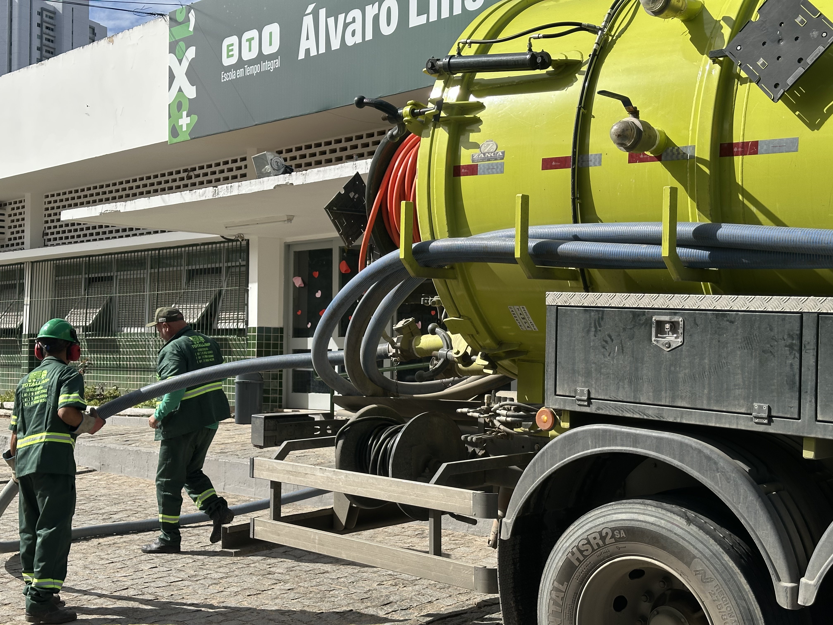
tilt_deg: +2.9
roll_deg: -1.2
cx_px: 416
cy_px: 312
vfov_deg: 30.3
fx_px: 1155
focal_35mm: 48
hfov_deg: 39.7
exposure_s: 1/3876
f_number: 1.78
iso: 64
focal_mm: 6.86
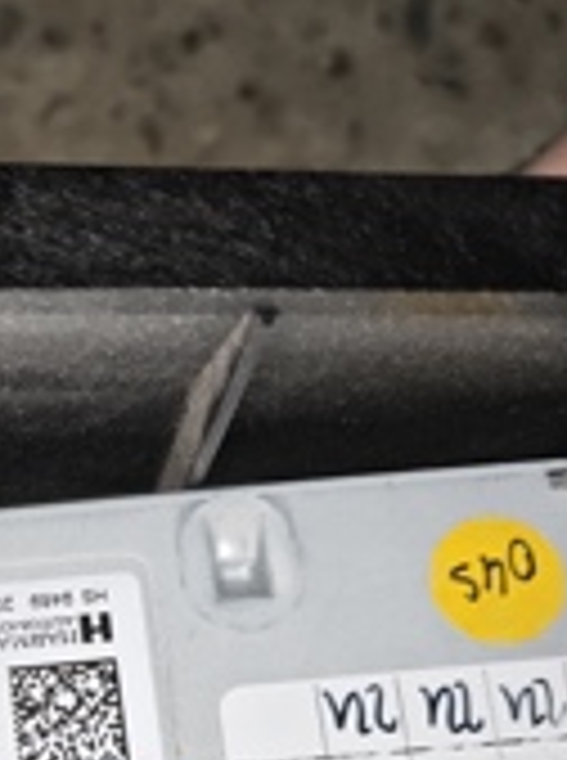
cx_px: -216
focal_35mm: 74
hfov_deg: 18.2
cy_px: 881
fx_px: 1622
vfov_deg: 24.2
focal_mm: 4.94
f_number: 1.5
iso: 250
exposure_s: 1/200
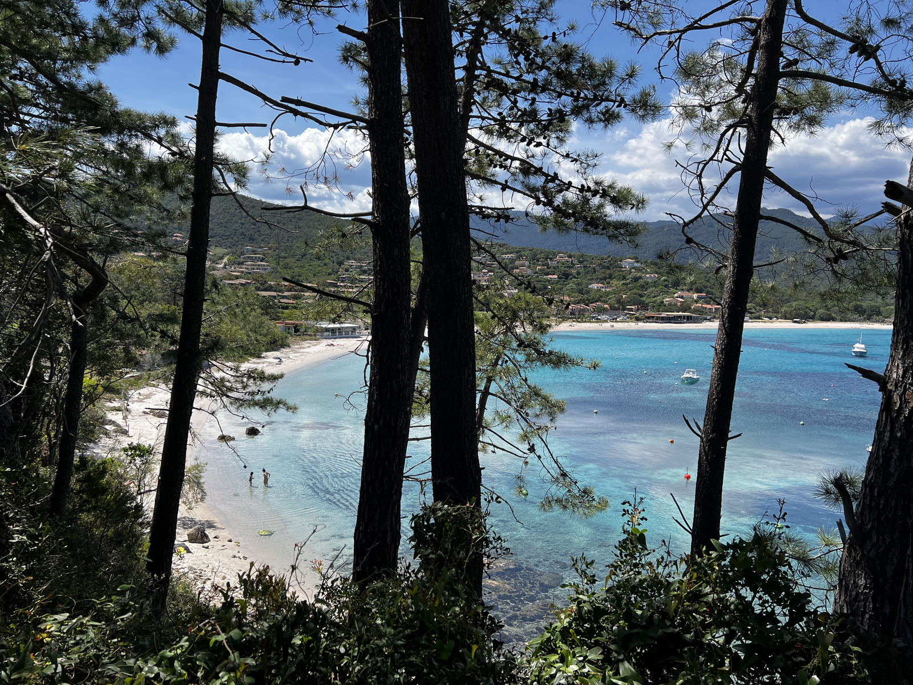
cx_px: 456
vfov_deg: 53.1
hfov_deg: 67.3
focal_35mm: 26
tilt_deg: -3.0
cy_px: 342
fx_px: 686
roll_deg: -2.0
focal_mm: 5.7
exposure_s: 1/3571
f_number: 1.5
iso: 50
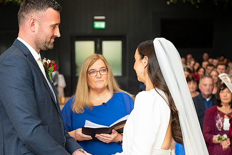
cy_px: 90
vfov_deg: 16.9
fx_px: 522
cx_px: 94
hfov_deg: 25.0
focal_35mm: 81
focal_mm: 60
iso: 640
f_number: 3.5
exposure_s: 1/160
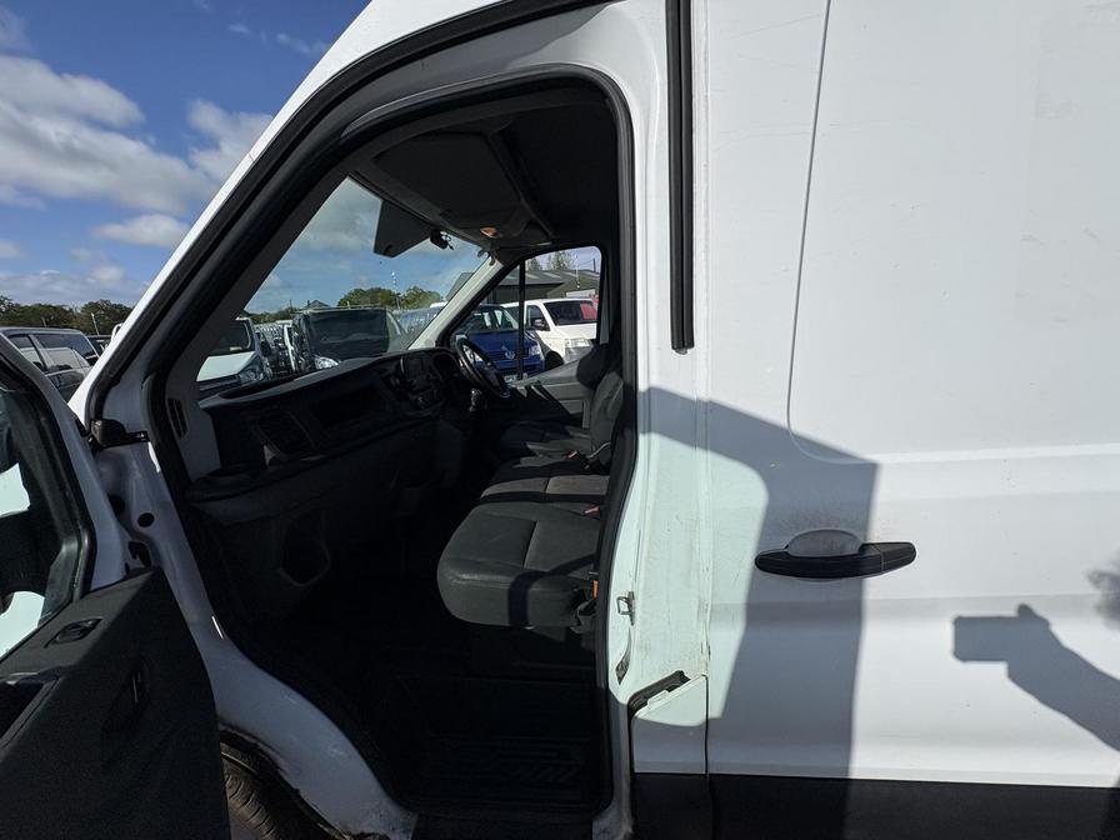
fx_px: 453
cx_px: 560
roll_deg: -1.8
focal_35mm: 14
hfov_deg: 102.1
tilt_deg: -4.8
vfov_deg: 85.7
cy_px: 420
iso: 50
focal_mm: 2.22
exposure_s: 1/3717
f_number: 2.2
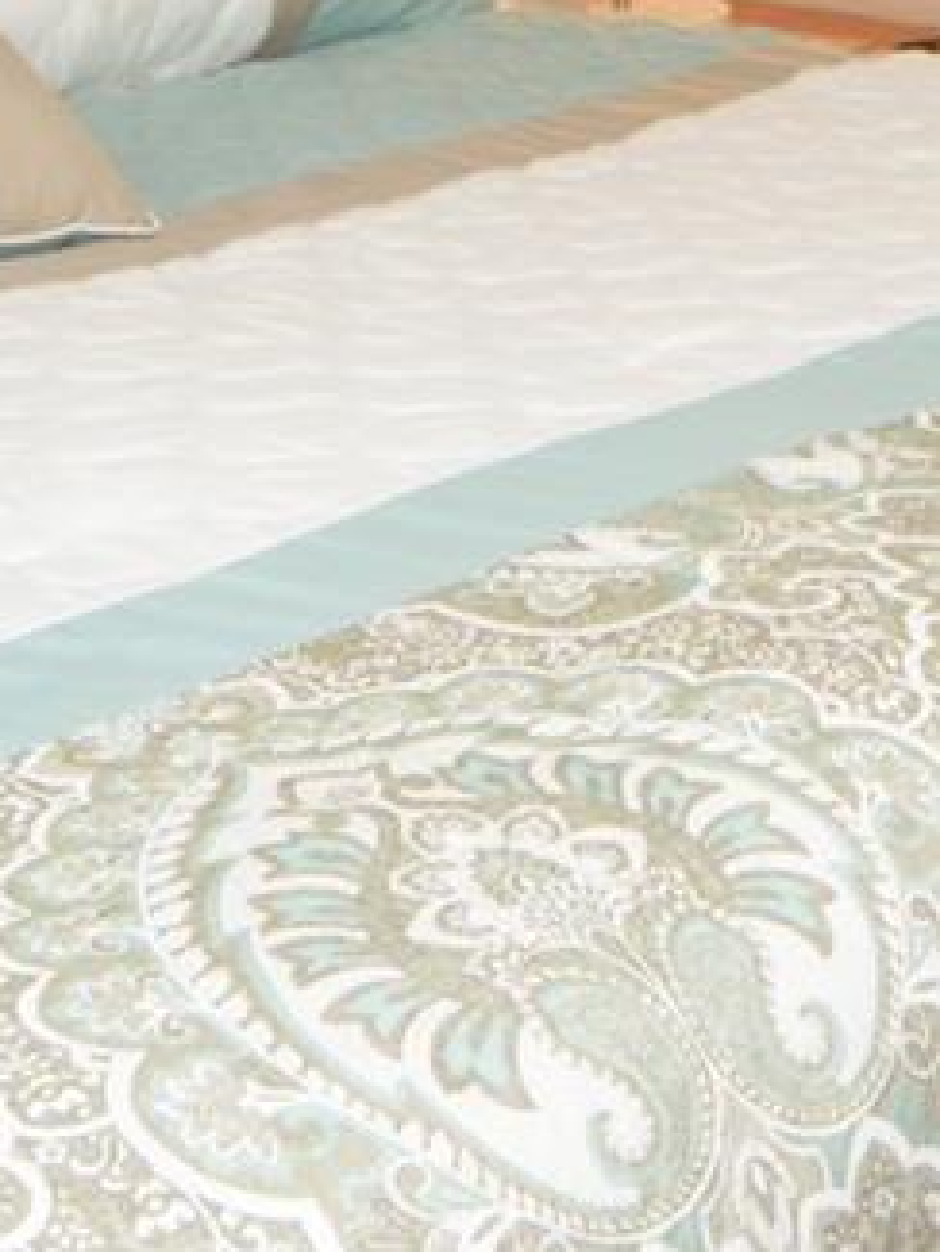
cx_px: 894
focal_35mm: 85
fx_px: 3076
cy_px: -299
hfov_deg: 17.1
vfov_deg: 21.2
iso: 500
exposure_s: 1/60
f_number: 4
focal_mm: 12
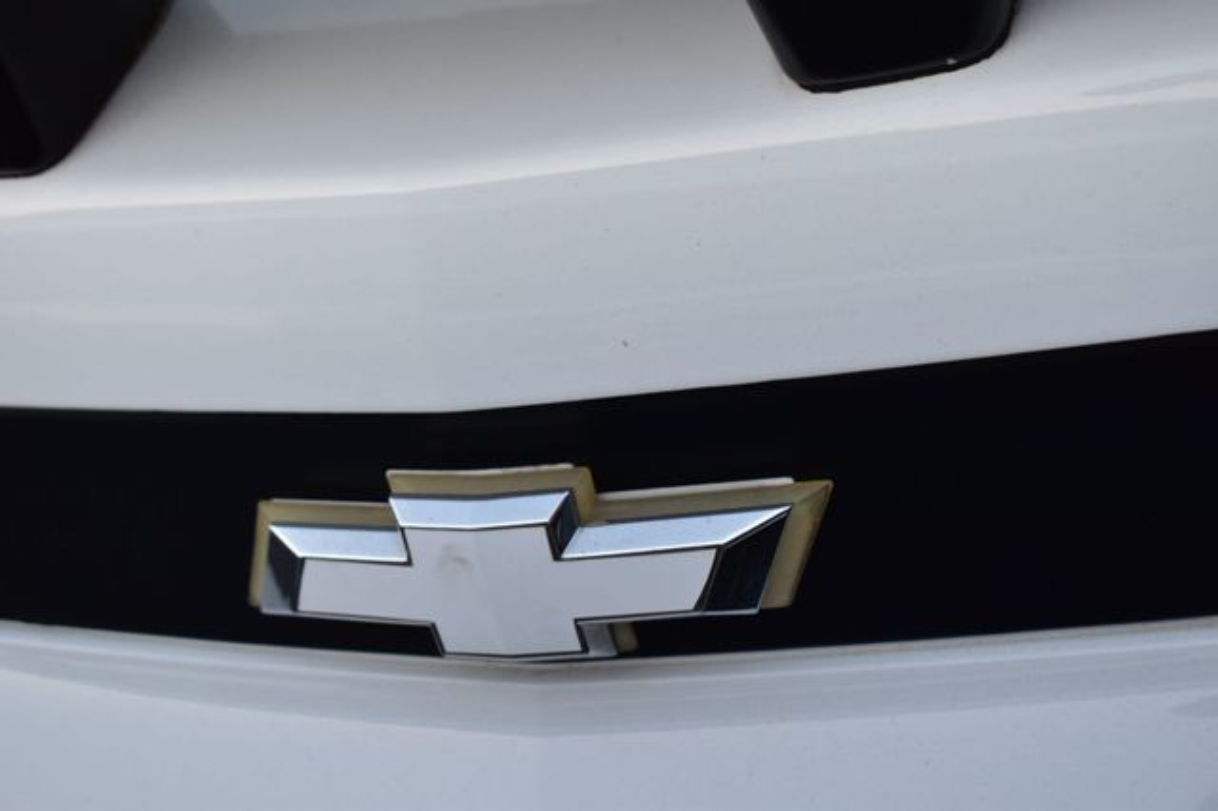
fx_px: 2029
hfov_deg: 33.4
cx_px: 609
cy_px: 406
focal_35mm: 60
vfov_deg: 22.6
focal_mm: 40
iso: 800
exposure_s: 1/15
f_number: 6.3
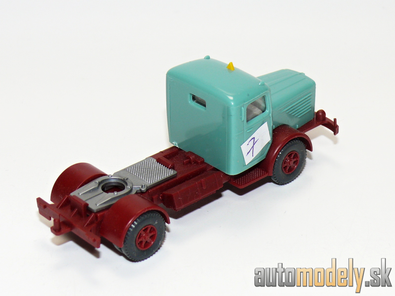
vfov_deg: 14.1
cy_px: 148
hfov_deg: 18.7
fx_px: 1198
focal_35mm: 105
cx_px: 198
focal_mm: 13.7
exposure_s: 1/30
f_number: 4
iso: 100
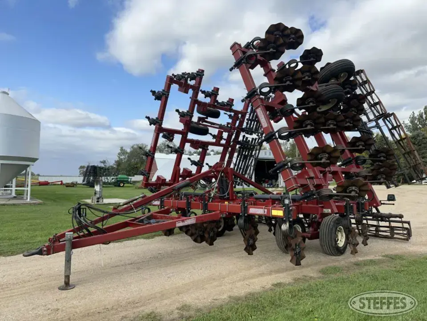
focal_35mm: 24
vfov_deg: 56.8
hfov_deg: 71.6
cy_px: 160
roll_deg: -0.3
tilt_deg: +1.8
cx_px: 214
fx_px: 296
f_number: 1.78
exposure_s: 1/3717
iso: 80
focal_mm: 6.86
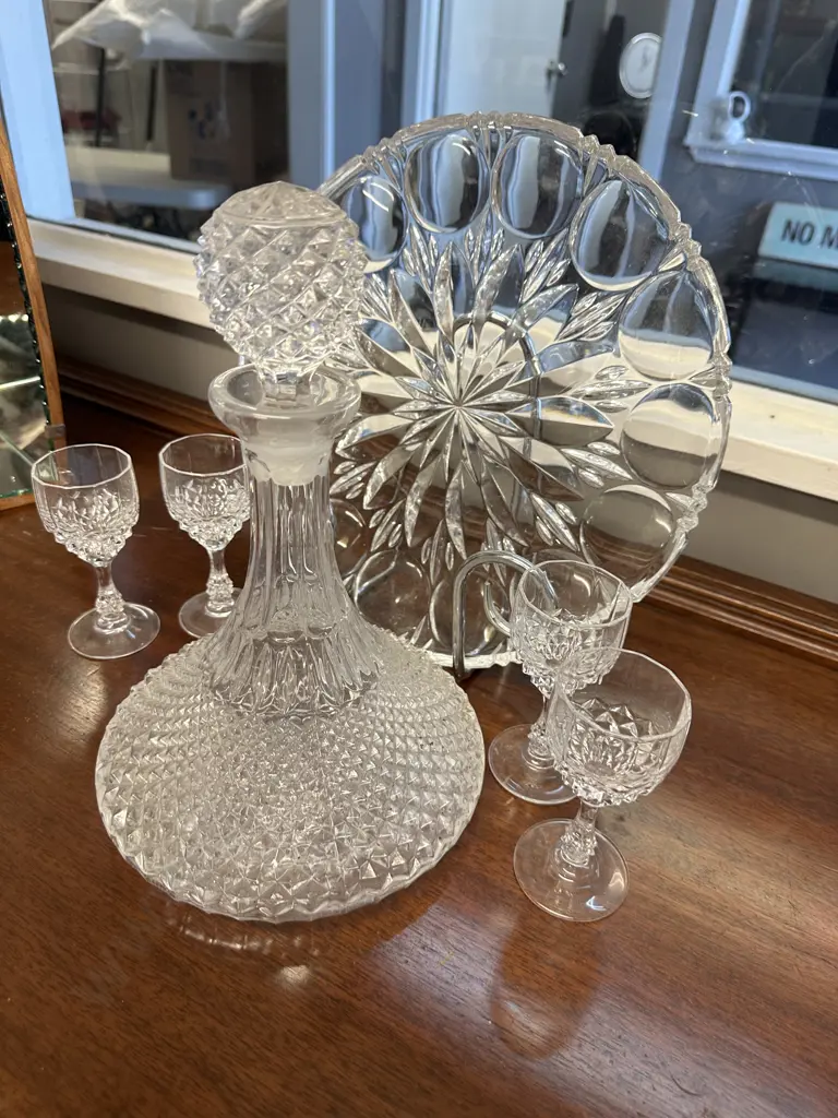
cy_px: 559
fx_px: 775
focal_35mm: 24
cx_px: 419
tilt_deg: -33.4
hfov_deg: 56.8
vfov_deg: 71.6
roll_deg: -4.0
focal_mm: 6.86
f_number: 1.78
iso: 125
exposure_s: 1/50
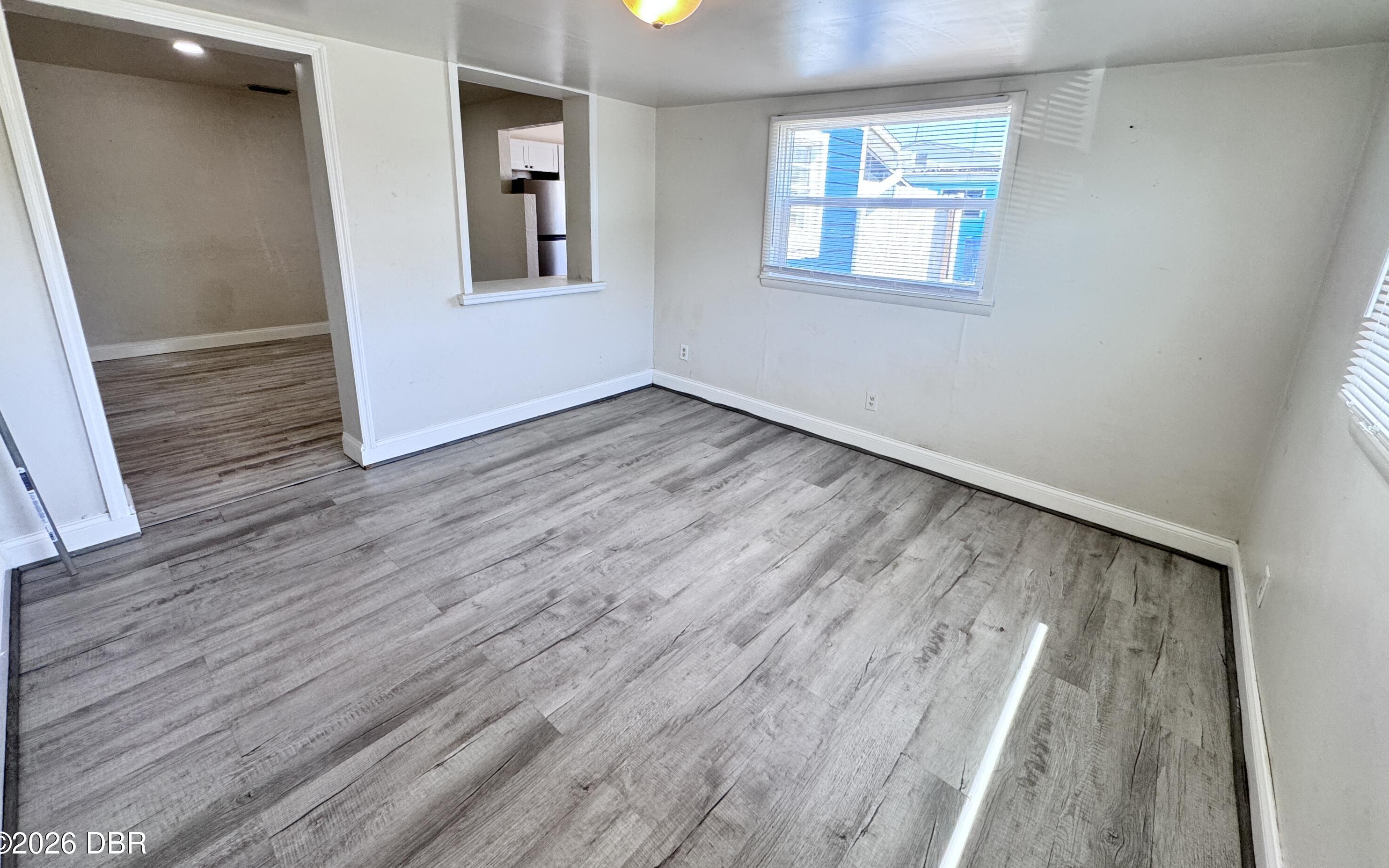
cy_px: 365
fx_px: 568
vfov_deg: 74.3
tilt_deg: -15.3
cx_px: 689
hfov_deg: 101.5
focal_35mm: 15
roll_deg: -1.6
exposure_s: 1/120
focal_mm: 2.22
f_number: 2.2
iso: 160
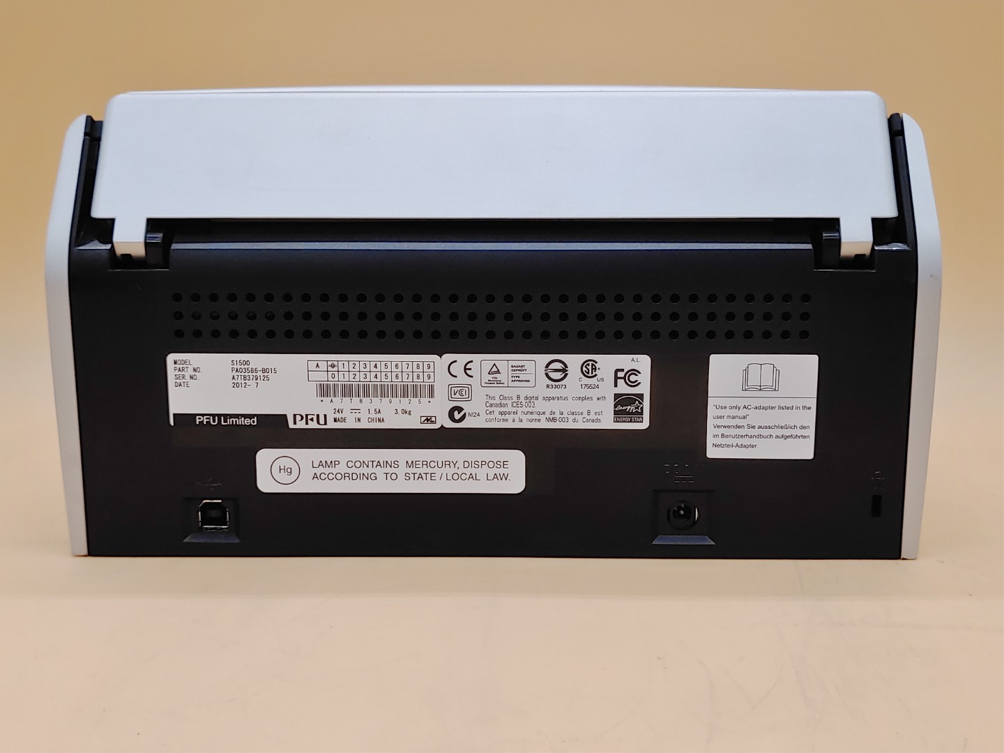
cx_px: 502
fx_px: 1189
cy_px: 376
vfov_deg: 35.1
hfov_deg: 45.8
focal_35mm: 41
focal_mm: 4.36
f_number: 1.8
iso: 50
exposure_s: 1/230
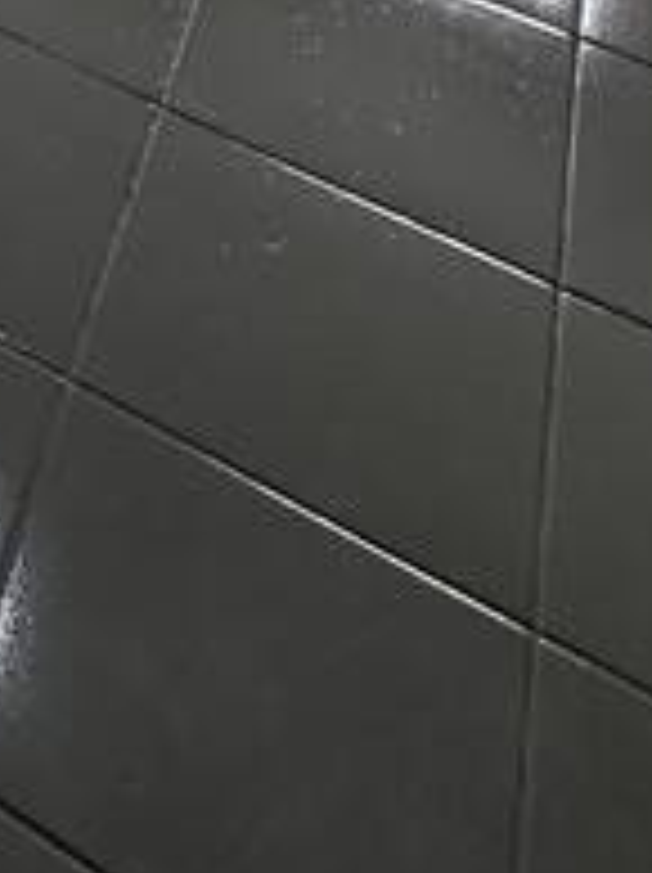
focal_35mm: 78
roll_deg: -1.9
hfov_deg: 15.4
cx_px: -625
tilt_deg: -5.9
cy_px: -1287
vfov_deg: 14.5
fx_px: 1963
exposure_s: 1/130
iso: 40
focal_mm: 2.22
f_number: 2.2
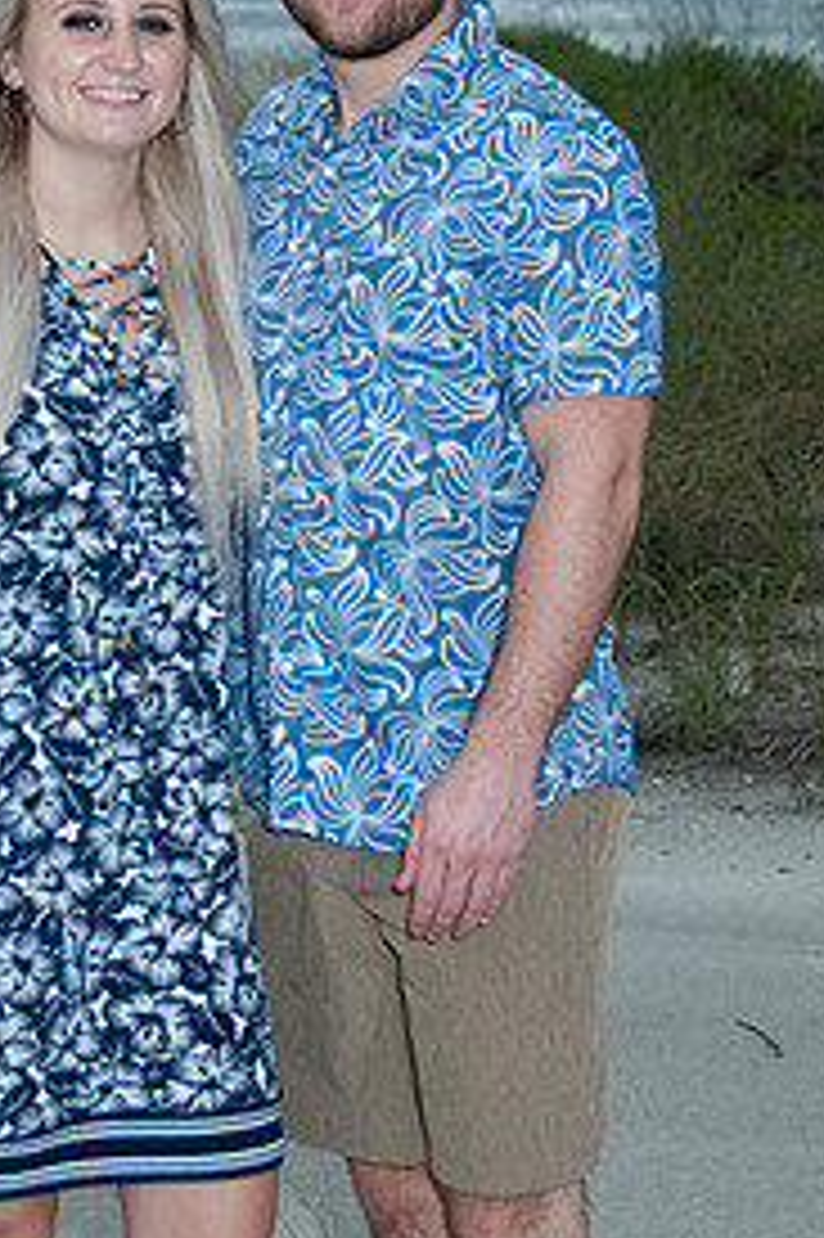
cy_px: 329
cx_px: 232
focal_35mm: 113
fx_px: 3884
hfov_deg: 12.1
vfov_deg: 18.0
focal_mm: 46
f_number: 5.6
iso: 100
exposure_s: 1/125
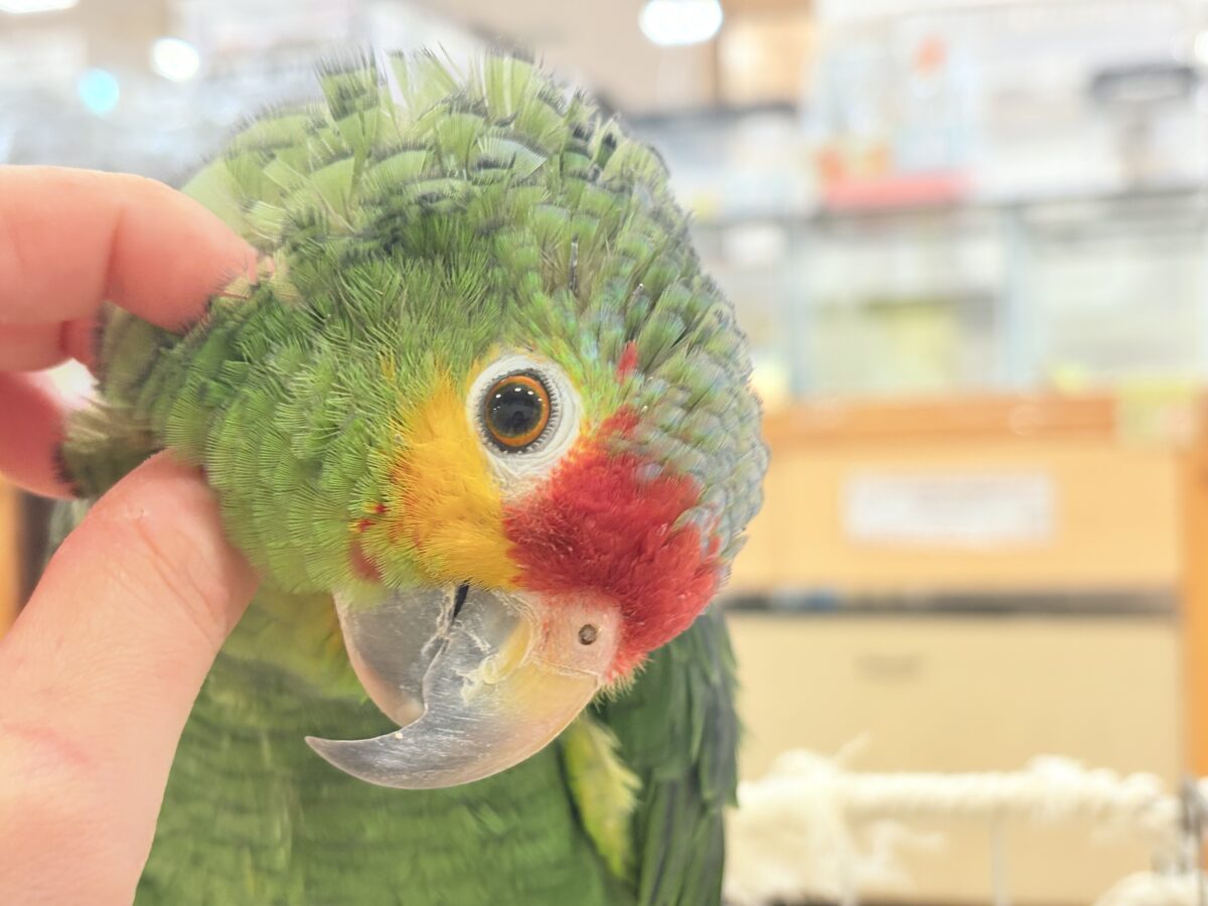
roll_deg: +2.2
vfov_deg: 28.0
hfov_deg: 36.8
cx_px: 604
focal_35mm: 52
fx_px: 1815
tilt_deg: -0.4
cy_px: 453
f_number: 1.6
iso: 80
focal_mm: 5.96
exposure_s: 1/50
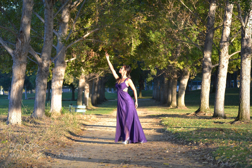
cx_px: 126
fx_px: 651
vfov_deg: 14.7
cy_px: 84
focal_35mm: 93
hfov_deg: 21.9
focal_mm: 62
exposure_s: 1/1250
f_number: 4.2
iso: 1600
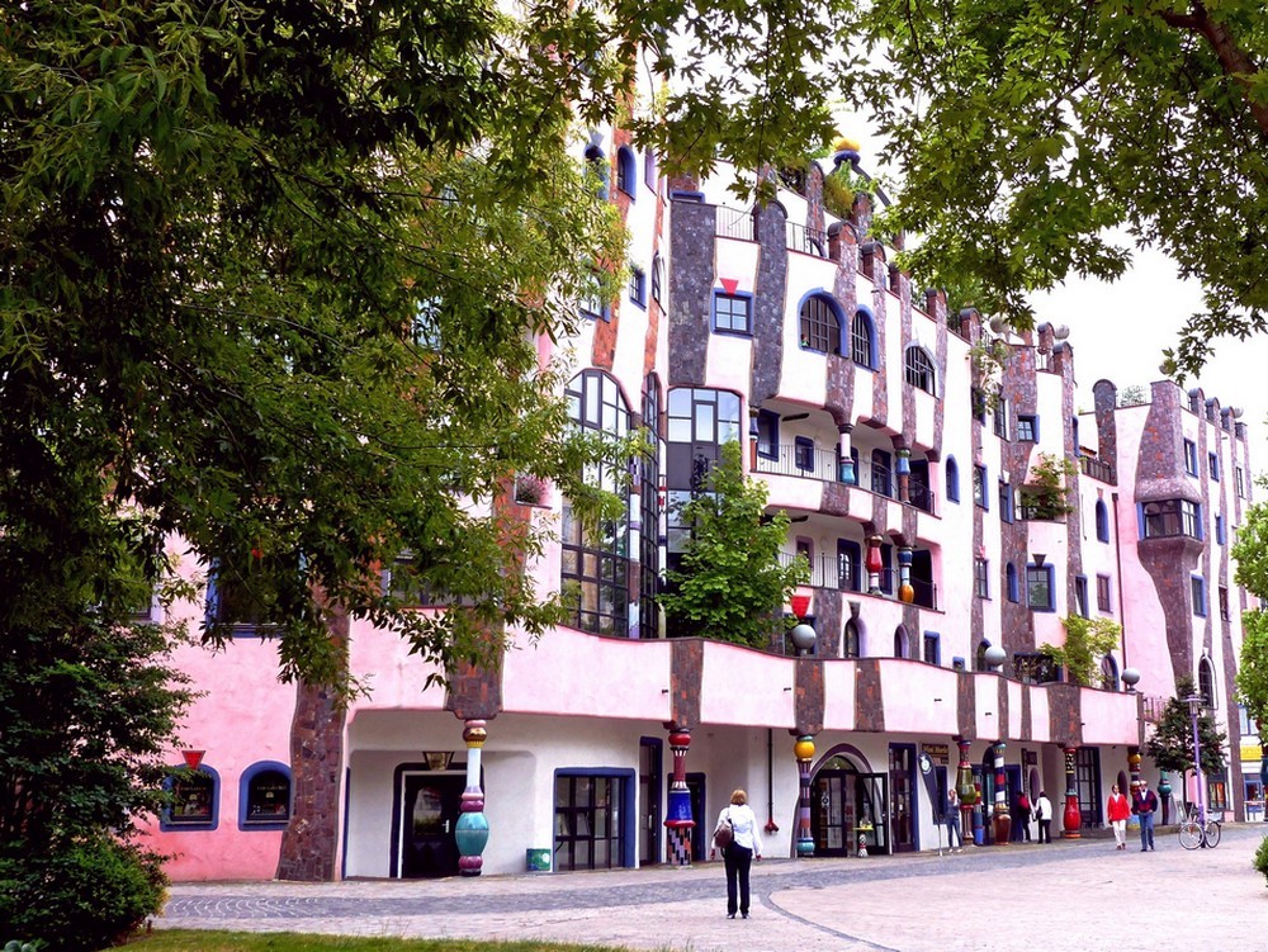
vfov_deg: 41.8
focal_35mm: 34
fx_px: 1246
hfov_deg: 53.9
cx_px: 634
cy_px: 476
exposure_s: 1/160
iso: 100
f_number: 4
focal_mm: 6.2
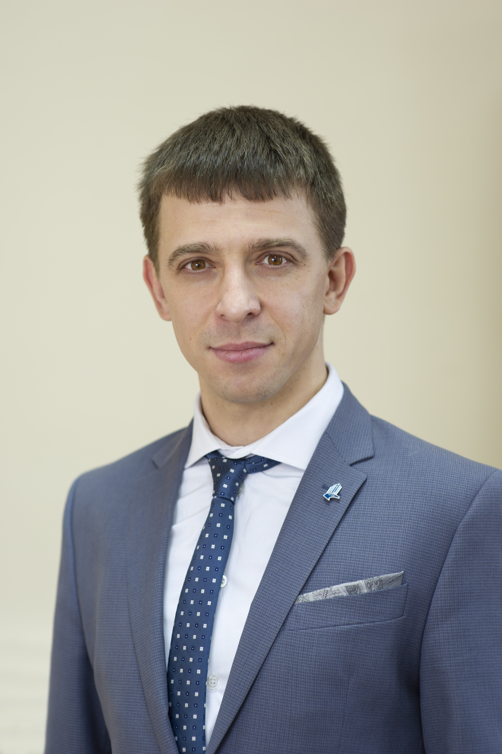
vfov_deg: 23.9
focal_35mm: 85
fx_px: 1780
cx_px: 251
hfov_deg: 16.1
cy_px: 377
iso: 250
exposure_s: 1/60
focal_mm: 85
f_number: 2.8
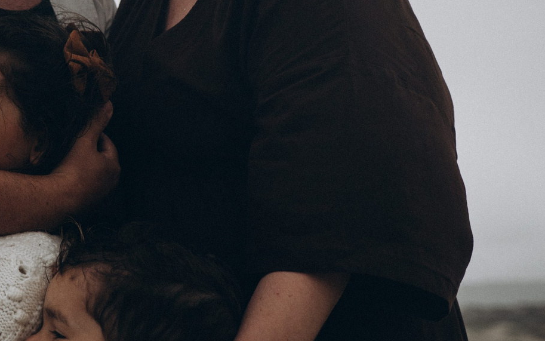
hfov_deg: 19.0
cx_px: -190
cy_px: 155
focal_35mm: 100
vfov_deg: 13.1
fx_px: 1486
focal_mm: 35
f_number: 2.8
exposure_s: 1/2000
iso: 400
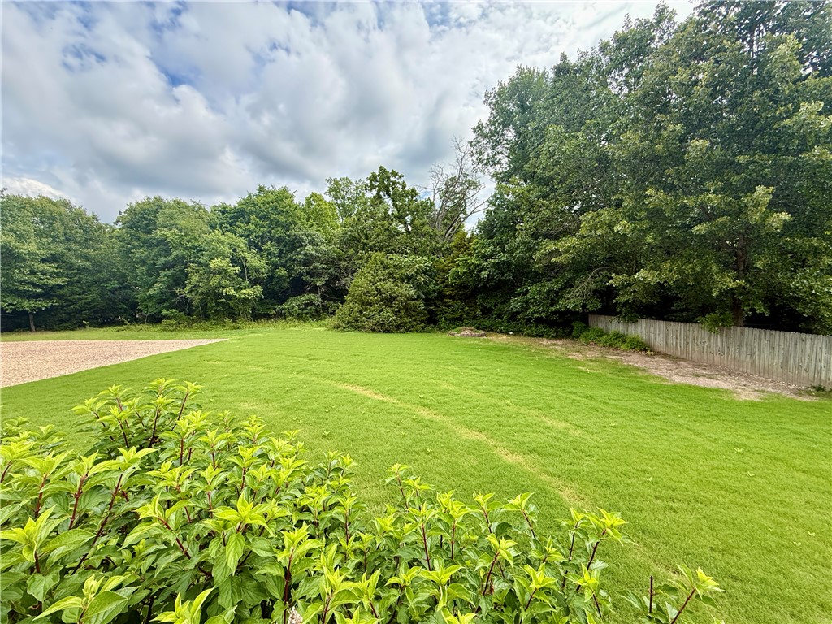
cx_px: 416
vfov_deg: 85.7
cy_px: 312
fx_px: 336
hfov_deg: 102.1
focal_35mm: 14
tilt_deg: -6.2
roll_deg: +2.3
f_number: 2.2
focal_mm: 2.22
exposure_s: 1/510
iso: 64
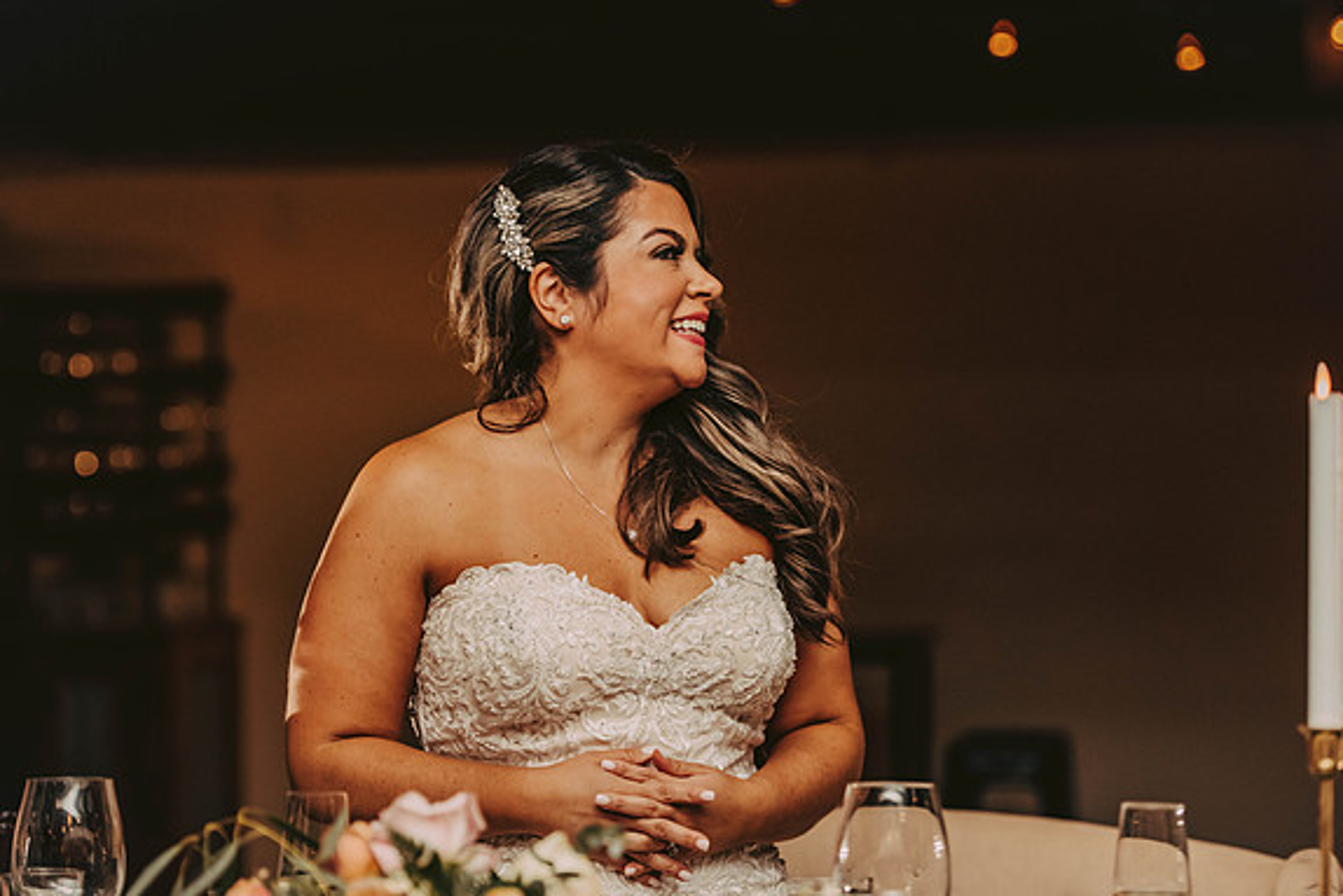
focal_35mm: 99
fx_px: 3694
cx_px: 676
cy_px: 450
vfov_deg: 13.8
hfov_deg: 20.6
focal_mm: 98
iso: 1600
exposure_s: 1/200
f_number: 3.2
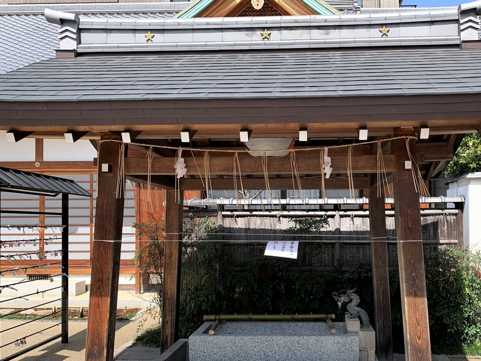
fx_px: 487
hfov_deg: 52.3
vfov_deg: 40.5
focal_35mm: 35
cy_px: 223
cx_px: 288
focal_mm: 4.25
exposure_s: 1/1282
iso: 25
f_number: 1.8
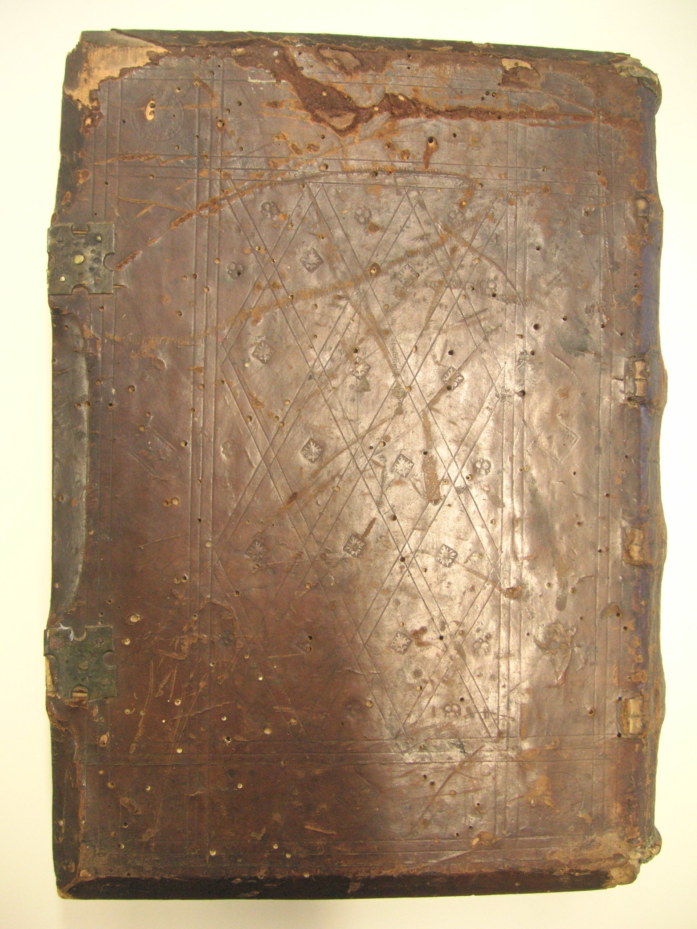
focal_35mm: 37
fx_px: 993
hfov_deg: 38.7
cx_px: 348
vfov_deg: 50.1
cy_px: 464
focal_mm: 6.1
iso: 100
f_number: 2.8
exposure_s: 1/45
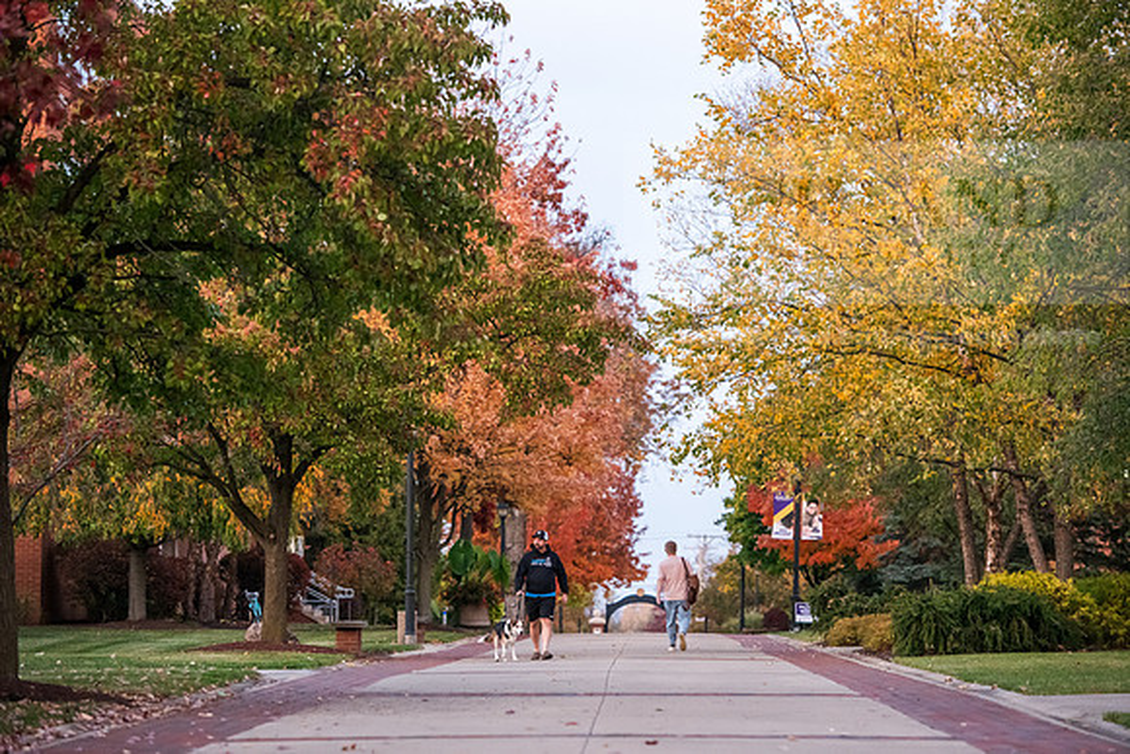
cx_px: 565
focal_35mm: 125
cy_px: 377
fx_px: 3924
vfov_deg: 11.0
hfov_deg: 16.4
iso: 2000
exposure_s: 1/200
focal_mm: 125
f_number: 4
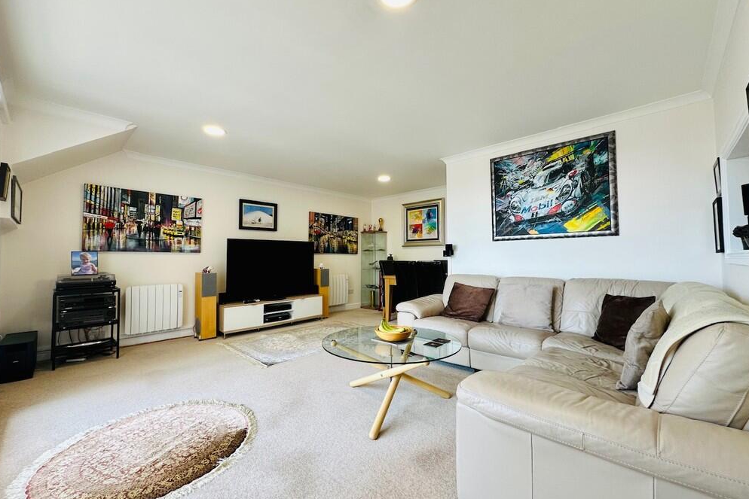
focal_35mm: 15
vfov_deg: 77.3
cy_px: 248
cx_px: 368
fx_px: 312
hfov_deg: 100.4
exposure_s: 1/100
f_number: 2.2
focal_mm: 2.22
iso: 80
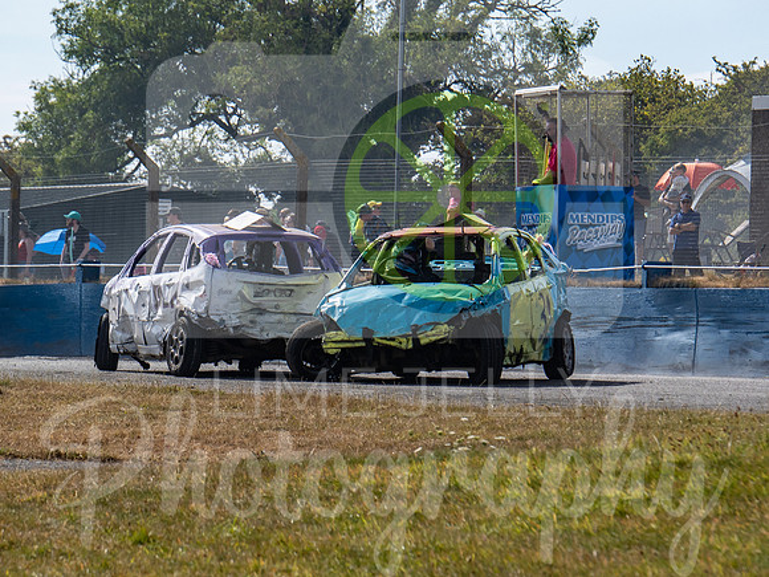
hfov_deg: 6.9
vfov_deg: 5.2
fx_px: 6357
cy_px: 274
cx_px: 371
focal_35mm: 286
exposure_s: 1/320
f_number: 5
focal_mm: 100
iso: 100
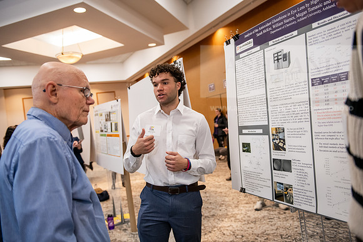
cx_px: 182
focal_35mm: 31
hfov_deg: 60.3
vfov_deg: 42.3
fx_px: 313
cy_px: 121
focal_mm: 31
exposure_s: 1/125
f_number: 3.2
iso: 1600
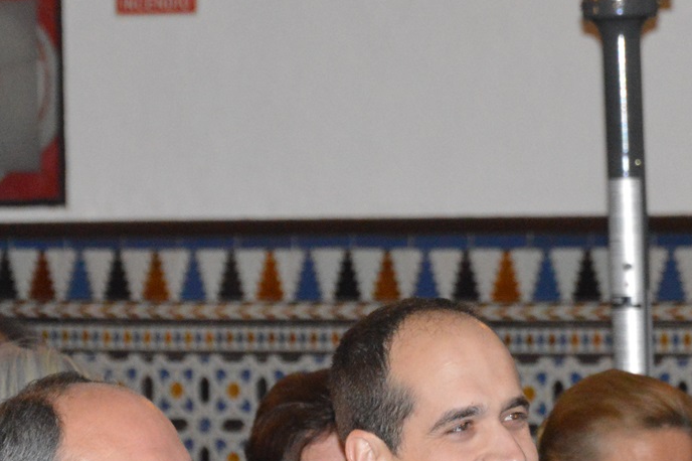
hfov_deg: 5.6
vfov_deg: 3.7
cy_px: 495
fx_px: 7035
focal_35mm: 366
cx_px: 338
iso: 3200
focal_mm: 105
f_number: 5.6
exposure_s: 1/60
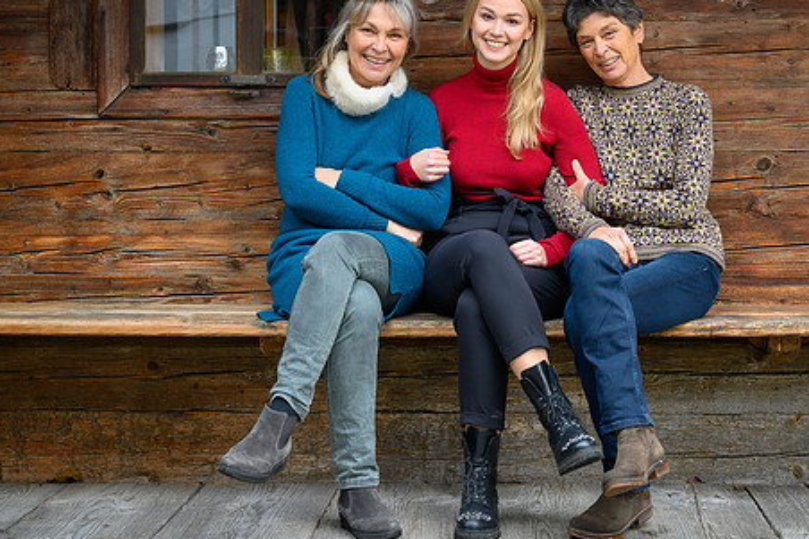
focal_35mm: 70
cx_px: 501
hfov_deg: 28.8
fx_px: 1572
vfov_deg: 19.4
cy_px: 227
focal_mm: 48
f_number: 5
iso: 640
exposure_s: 1/100
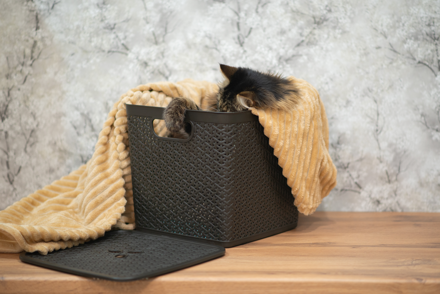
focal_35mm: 85
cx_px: 220
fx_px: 1039
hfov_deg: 23.9
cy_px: 147
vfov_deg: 16.1
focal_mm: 85
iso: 800
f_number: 1.8
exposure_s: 1/200
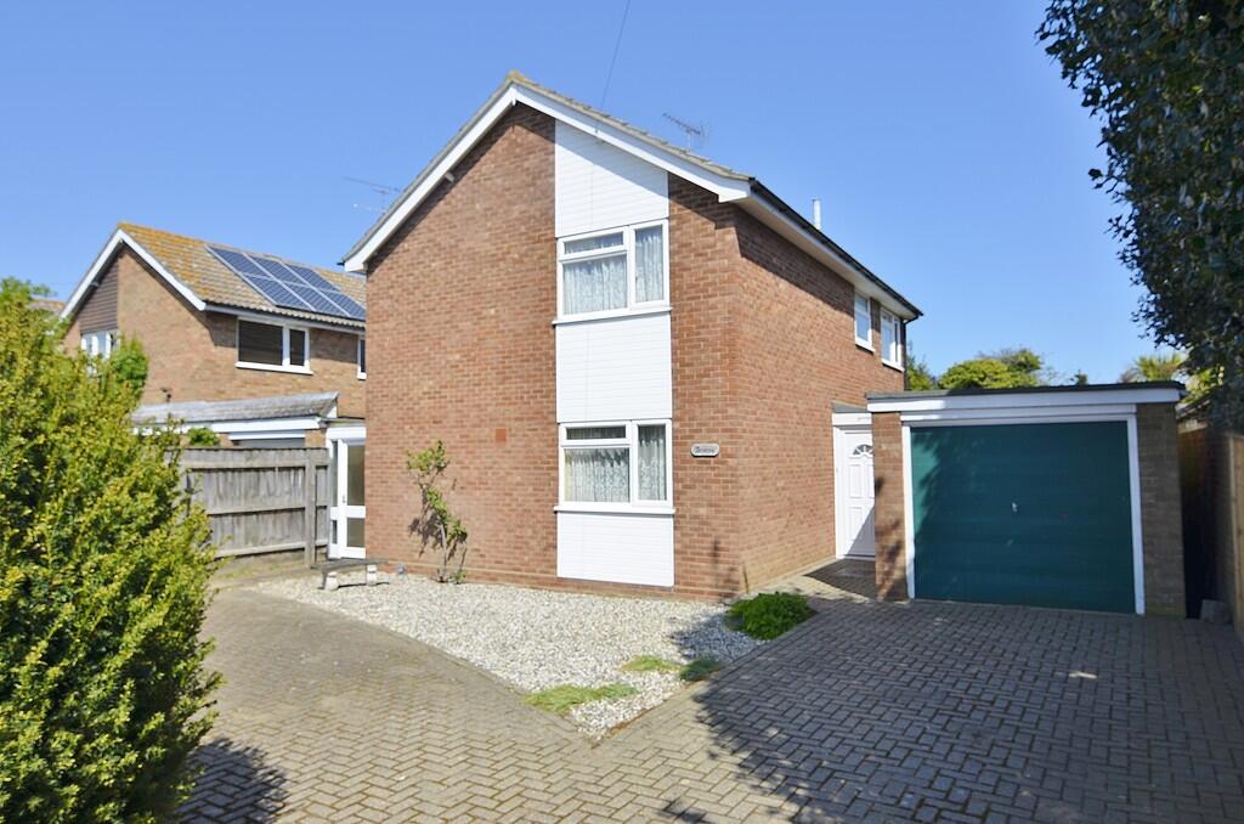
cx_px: 622
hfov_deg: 77.4
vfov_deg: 55.9
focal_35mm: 22
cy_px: 412
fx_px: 776
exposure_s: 1/320
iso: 100
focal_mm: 15
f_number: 9
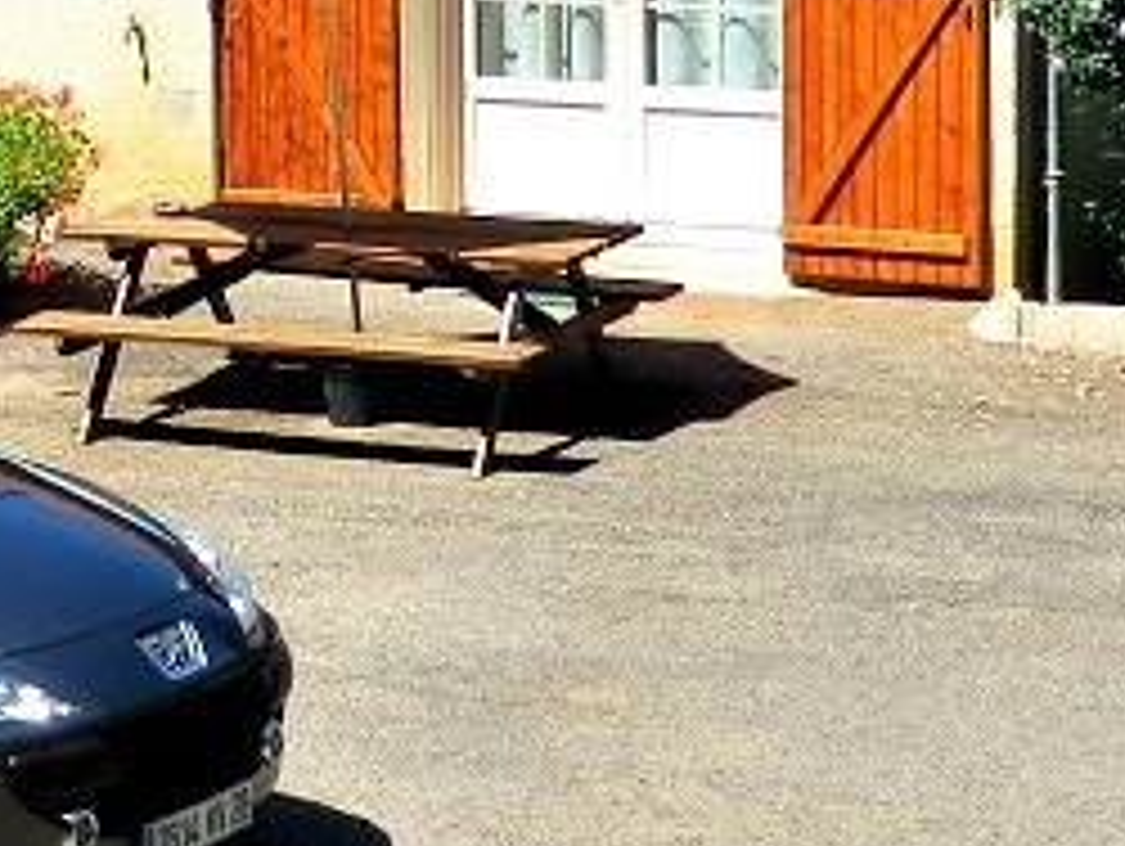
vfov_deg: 8.2
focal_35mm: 180
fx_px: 5856
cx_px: 9
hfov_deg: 10.9
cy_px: -45
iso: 80
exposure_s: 1/800
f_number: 3.8
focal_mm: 8
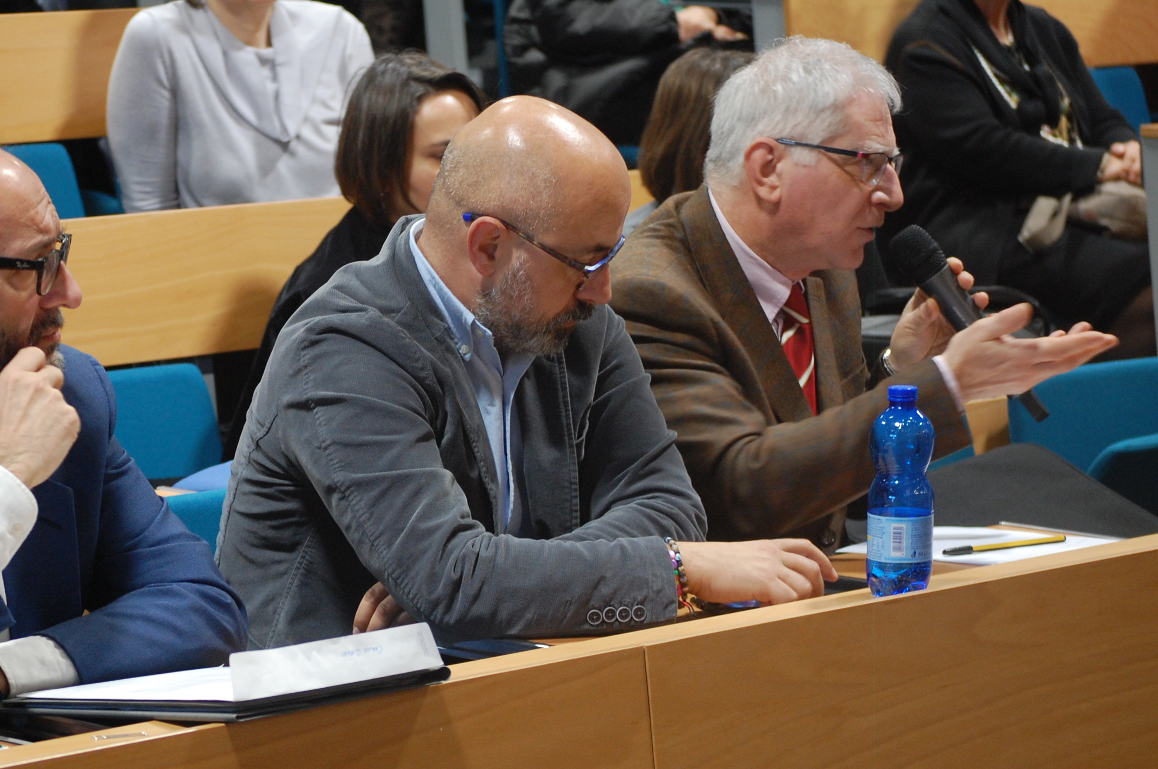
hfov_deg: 10.2
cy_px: 408
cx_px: 413
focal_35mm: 201
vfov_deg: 6.8
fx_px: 6459
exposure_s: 1/30
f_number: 4.8
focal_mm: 102
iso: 800
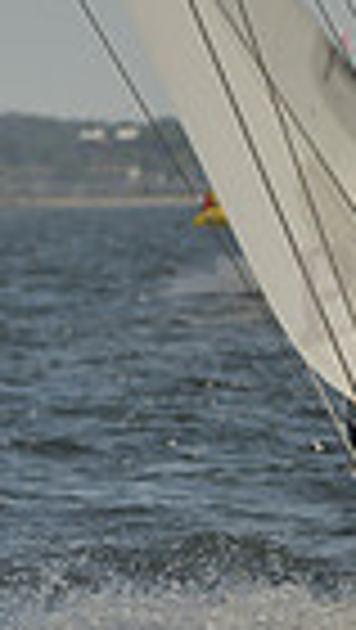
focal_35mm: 740
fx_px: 12389
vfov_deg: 2.9
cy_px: 394
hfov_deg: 1.6
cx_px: 1163
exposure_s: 1/800
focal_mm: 170
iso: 280
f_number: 10
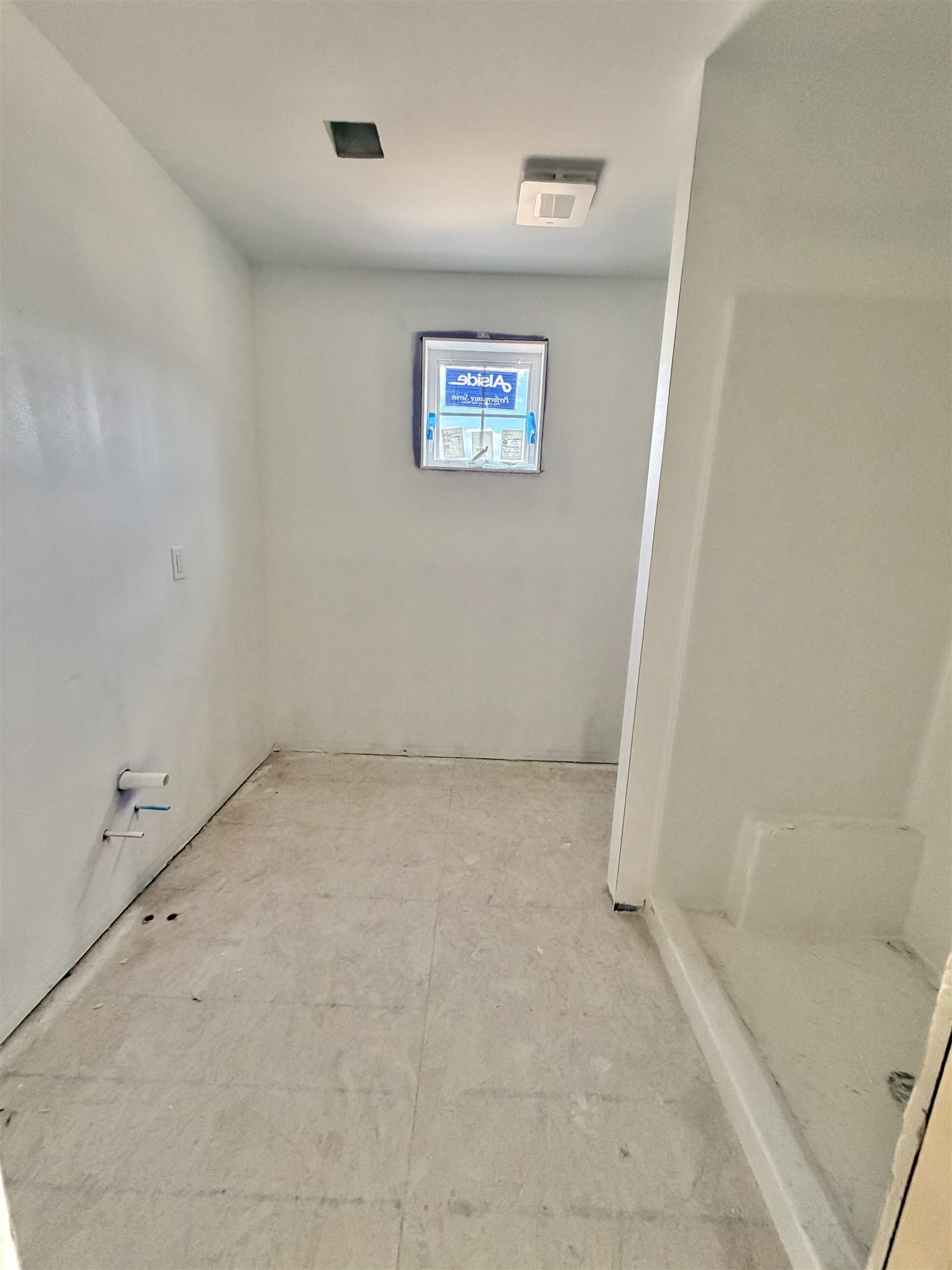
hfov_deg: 85.7
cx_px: 476
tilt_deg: -12.2
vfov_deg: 102.1
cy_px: 635
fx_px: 513
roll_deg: -2.3
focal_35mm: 14
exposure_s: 1/107
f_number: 2.2
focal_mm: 2.22
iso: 320
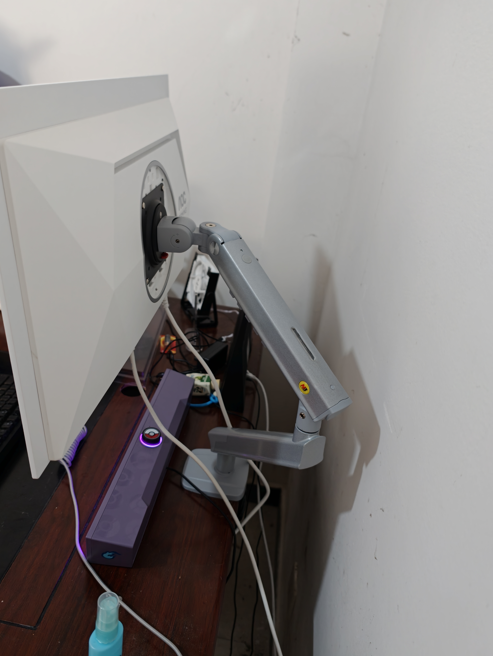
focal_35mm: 26
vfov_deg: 67.1
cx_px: 236
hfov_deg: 53.1
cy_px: 298
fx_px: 493
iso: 640
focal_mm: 7.73
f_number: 1.5
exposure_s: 1/50
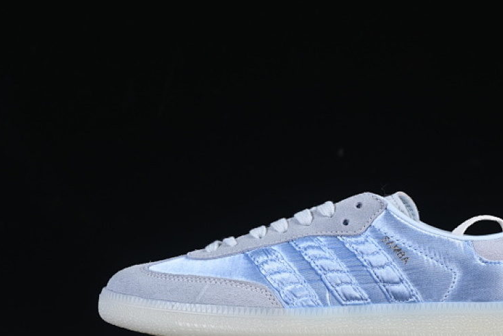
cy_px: 195
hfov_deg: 18.5
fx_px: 1537
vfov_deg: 12.5
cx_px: 334
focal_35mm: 110
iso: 160
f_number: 8
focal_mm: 50
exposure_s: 1/80
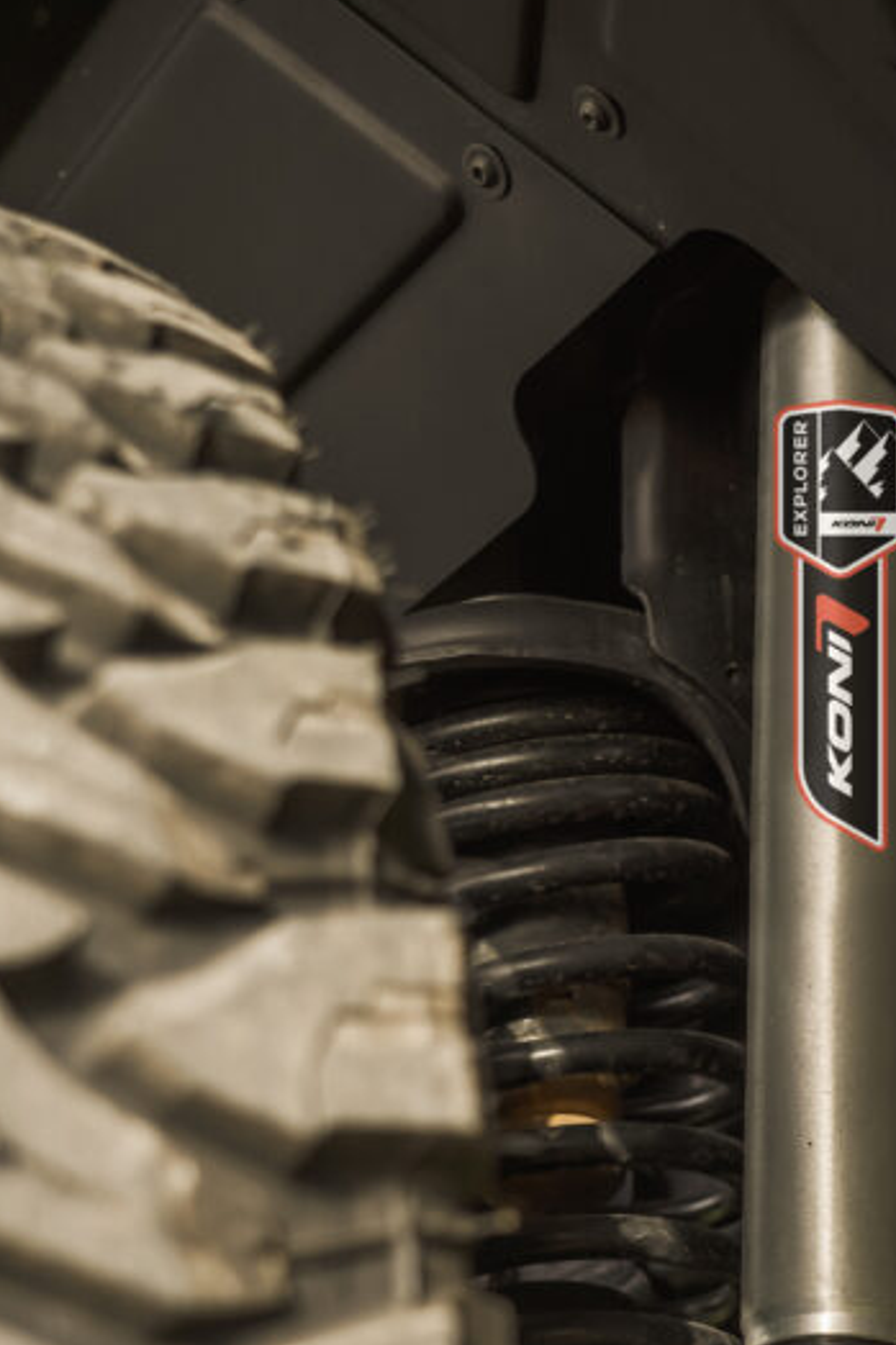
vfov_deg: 23.4
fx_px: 3213
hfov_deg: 15.8
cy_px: 1027
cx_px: 702
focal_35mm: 86
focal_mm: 44
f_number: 4.5
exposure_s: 1/320
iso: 200
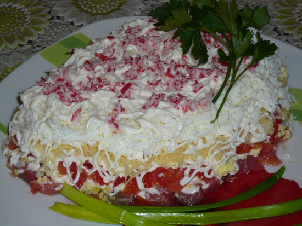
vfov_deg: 14.5
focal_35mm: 102
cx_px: 151
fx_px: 890
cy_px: 113
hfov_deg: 19.3
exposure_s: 1/30
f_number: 5.6
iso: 100
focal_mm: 16.8
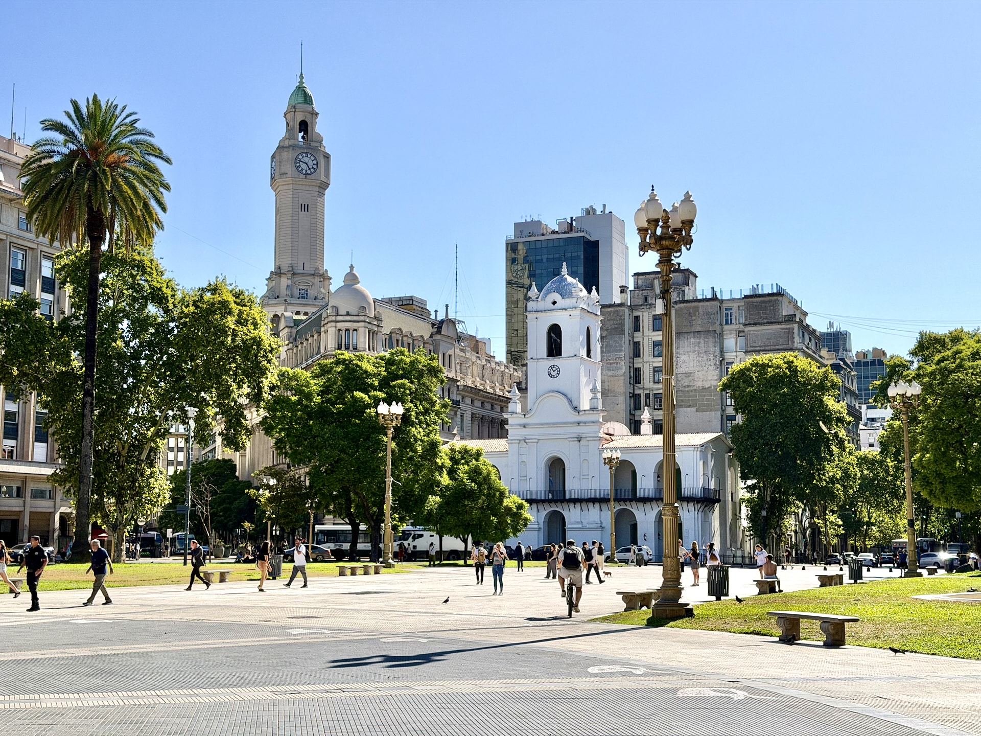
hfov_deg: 39.7
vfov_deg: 30.3
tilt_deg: +7.7
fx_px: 1360
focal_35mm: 48
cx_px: 490
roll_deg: -0.4
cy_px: 368
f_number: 1.78
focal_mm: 6.76
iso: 64
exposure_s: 1/6536
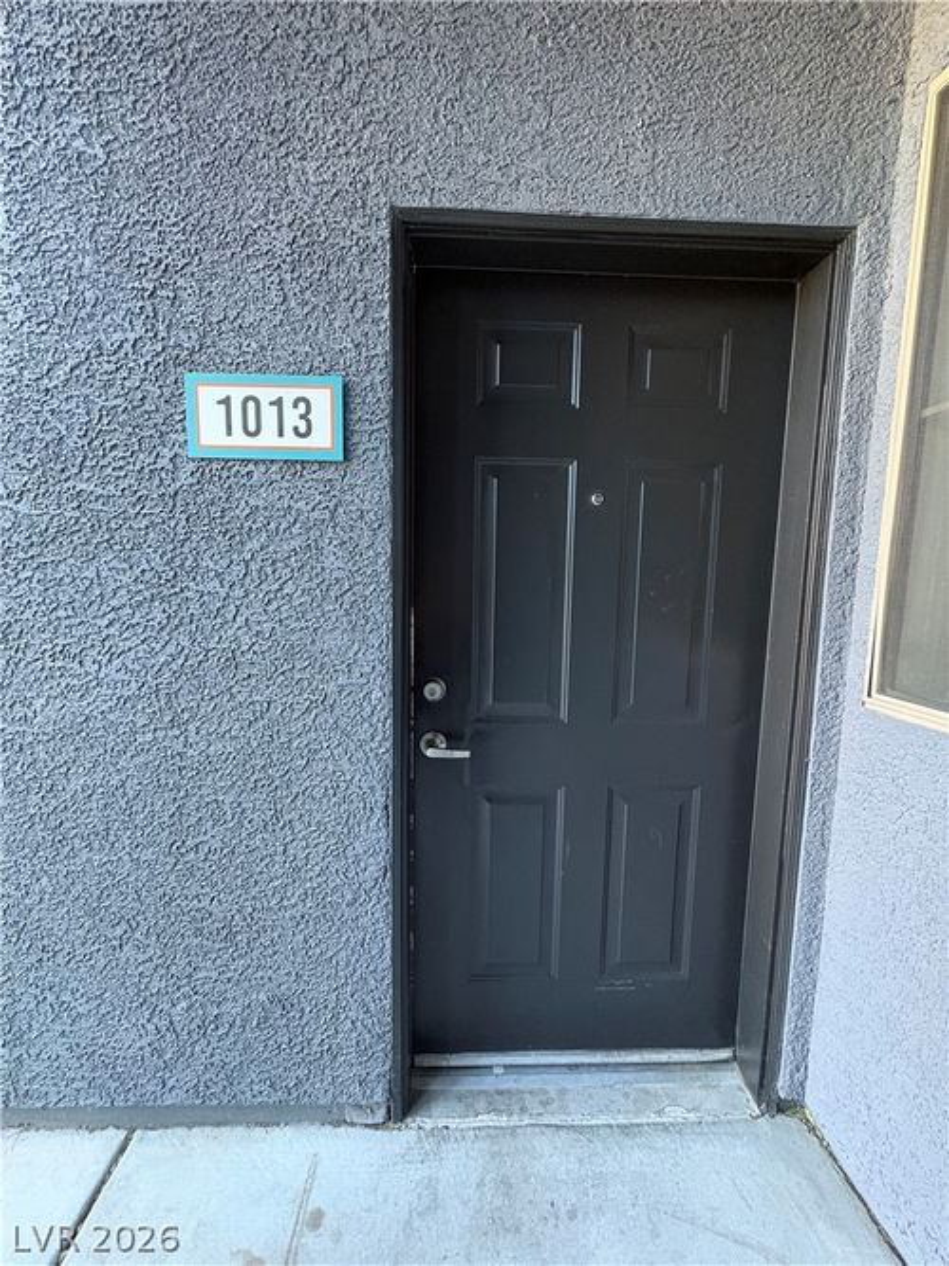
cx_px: 474
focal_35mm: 14
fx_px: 512
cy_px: 633
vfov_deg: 102.1
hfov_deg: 85.7
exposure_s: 1/60
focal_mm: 2.22
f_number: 2.2
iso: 640
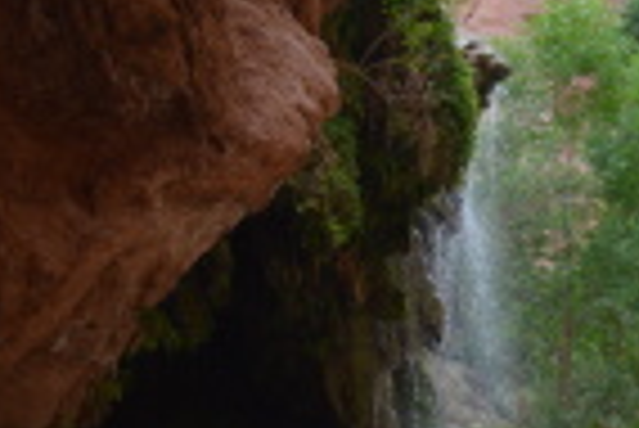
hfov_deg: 13.9
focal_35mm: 137
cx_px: 994
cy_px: 293
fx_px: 2434
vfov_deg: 10.0
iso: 220
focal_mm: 26
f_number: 5.6
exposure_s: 1/125
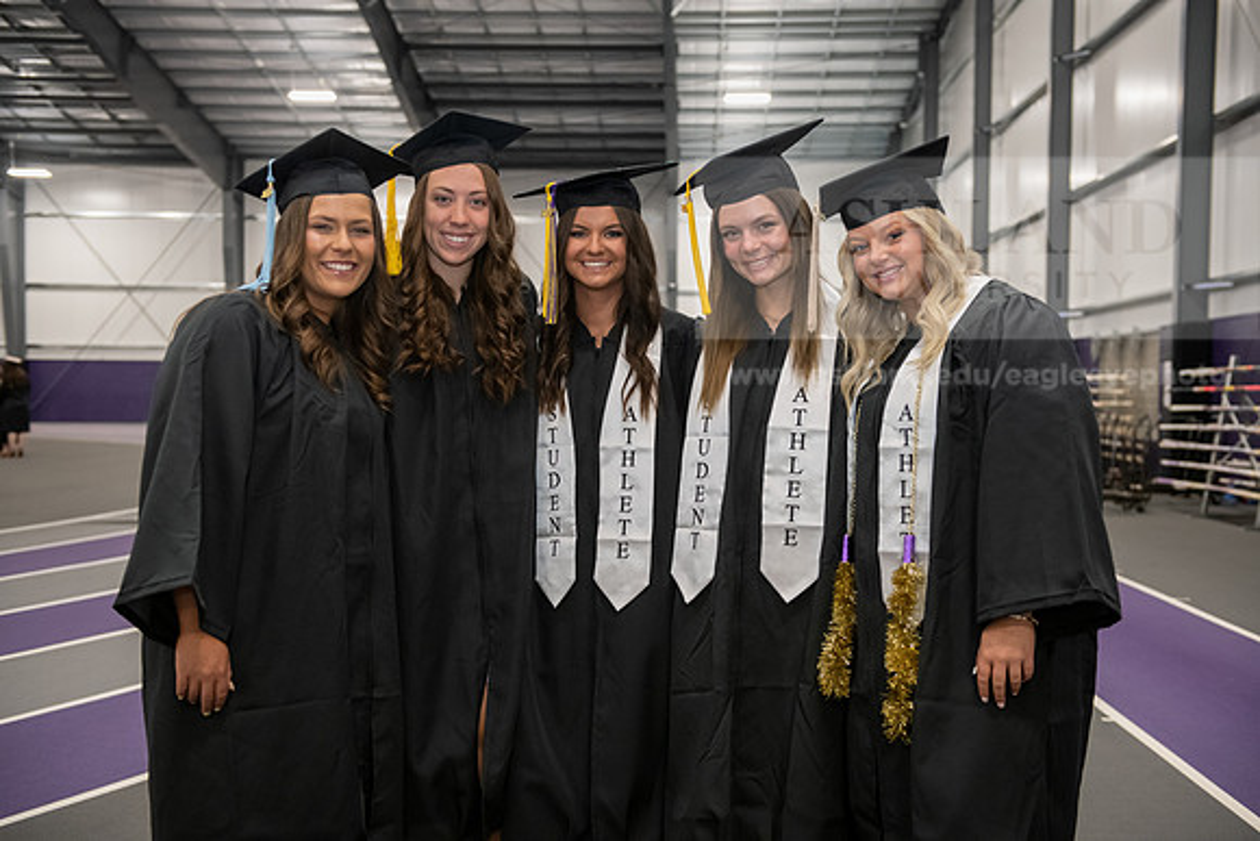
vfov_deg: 29.9
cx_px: 630
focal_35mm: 45
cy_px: 420
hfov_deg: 43.6
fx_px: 1575
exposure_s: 1/160
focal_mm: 45
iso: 2500
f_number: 3.5
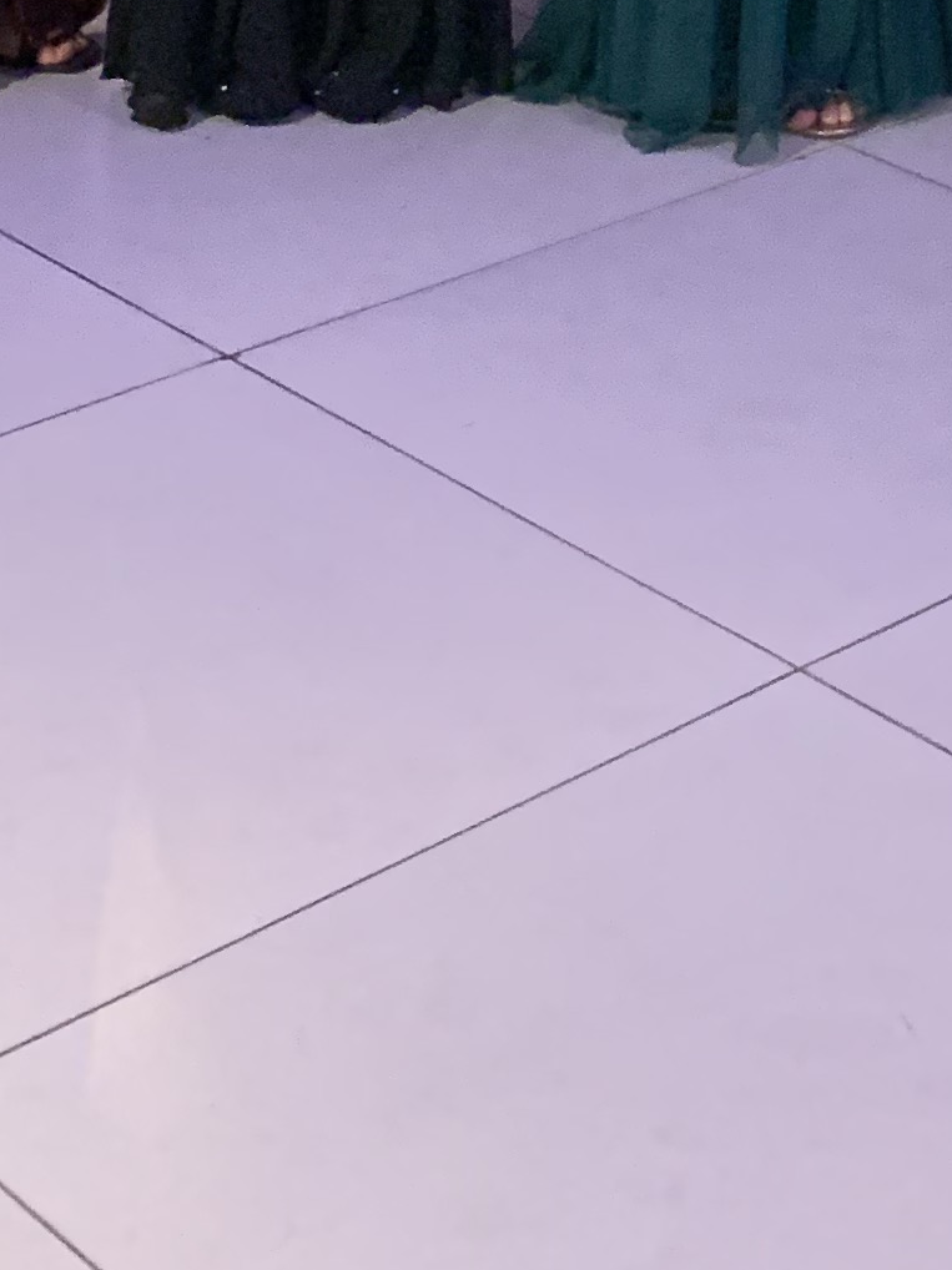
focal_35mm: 103
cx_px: 998
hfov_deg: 14.1
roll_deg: -1.9
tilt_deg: -1.2
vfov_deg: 15.9
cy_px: -1077
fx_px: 3778
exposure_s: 1/60
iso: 250
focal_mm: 4.25
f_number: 1.8
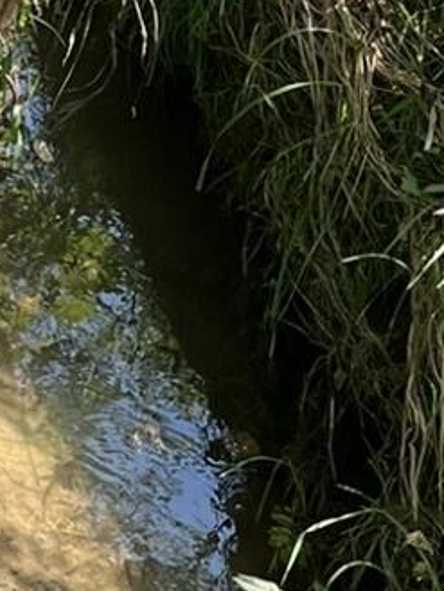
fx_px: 2700
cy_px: 81
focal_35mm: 158
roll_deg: -24.5
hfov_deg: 9.2
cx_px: -158
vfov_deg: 12.4
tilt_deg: -28.5
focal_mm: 5.7
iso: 50
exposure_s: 1/625
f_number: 1.5
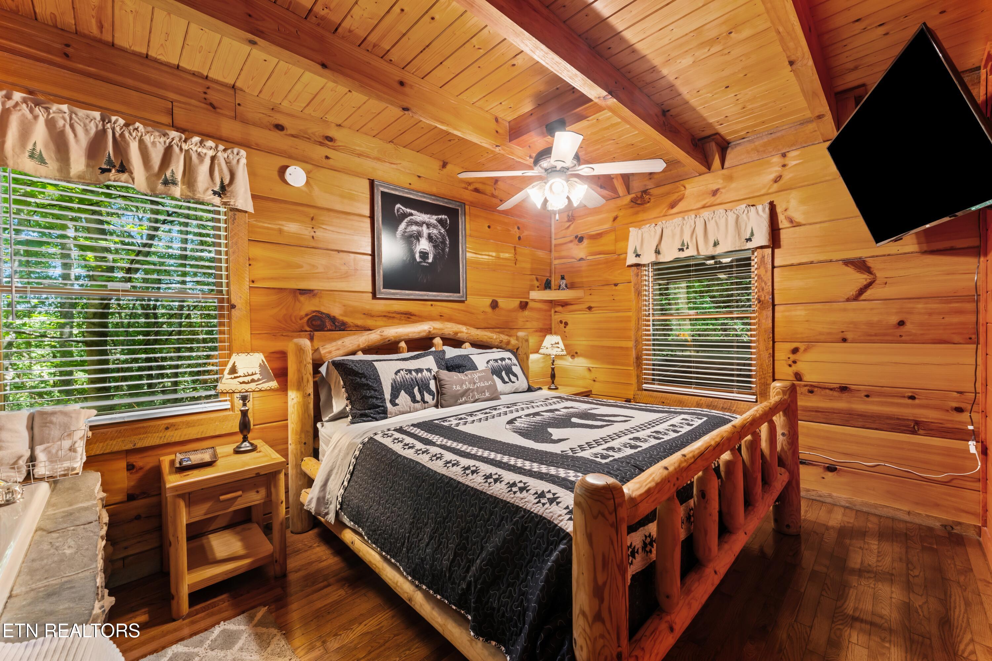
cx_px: 496
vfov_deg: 81.2
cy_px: 330
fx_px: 386
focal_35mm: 14
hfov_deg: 104.3
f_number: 8
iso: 320
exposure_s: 1
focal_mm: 14
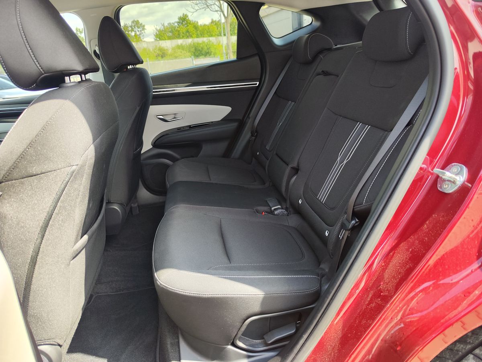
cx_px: 241
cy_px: 181
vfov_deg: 58.9
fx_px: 320
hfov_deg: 73.9
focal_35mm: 23
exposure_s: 1/100
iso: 57
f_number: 1.69
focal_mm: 7.01
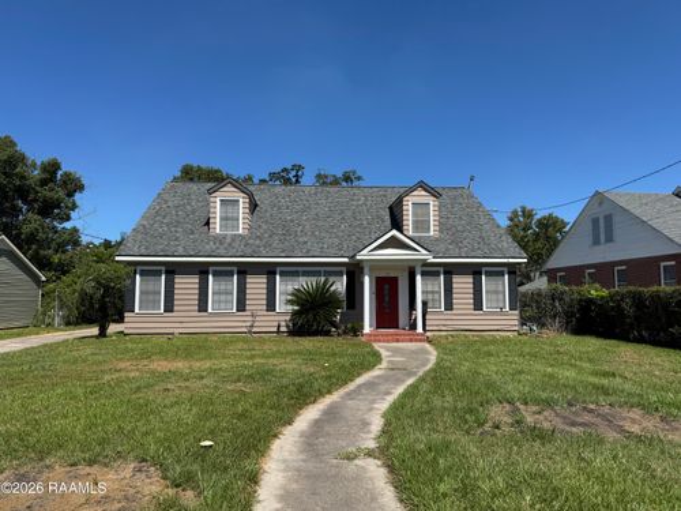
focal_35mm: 24
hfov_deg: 71.6
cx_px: 340
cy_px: 256
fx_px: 472
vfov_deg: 56.8
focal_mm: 6.76
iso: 80
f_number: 1.78
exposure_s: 1/5348
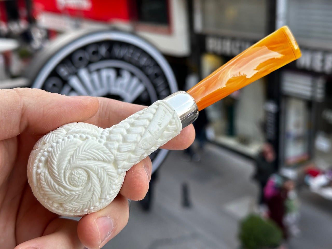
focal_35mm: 48
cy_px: 124
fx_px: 460
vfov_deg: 30.3
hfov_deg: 39.7
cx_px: 166
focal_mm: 6.86
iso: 50
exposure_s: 1/121
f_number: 1.78
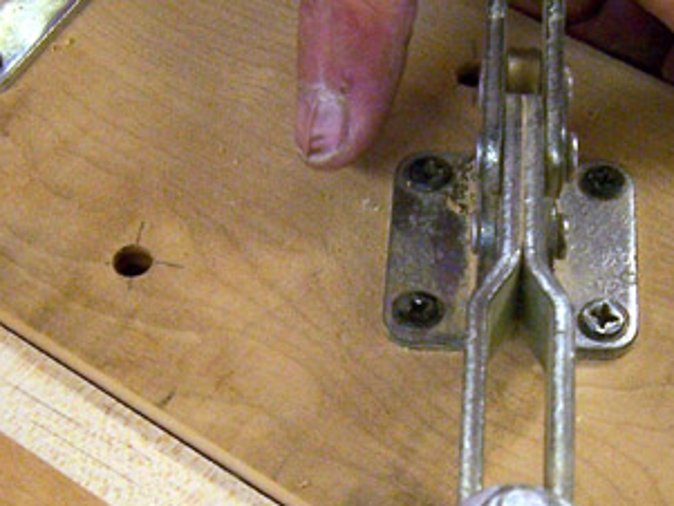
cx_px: 410
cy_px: 443
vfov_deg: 18.4
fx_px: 1539
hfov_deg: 24.7
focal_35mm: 79
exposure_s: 1/20
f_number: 3.4
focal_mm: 5.5
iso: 140
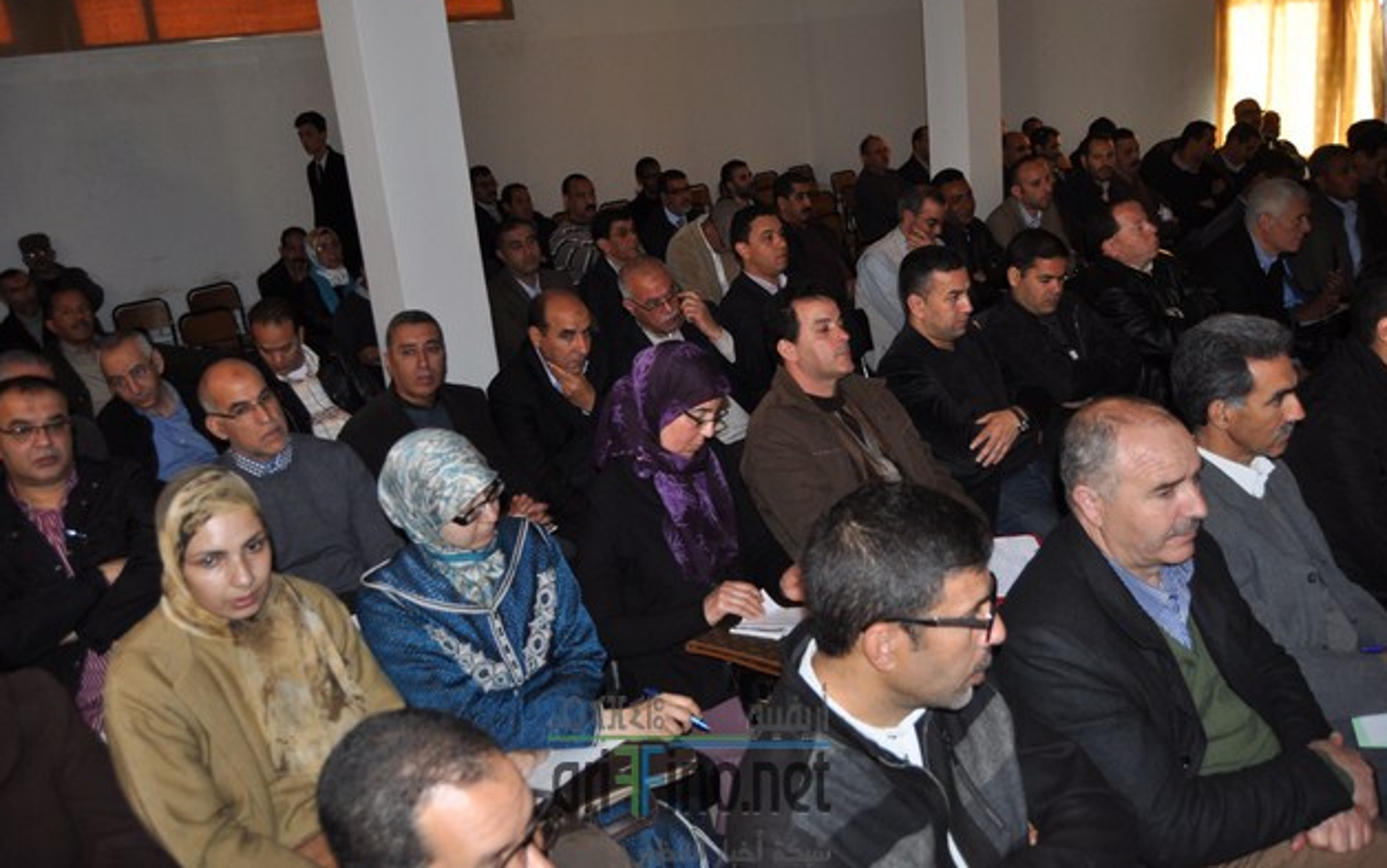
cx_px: 689
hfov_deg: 66.4
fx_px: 1059
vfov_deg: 44.5
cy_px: 401
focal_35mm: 28
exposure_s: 1/125
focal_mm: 18
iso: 400
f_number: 3.5
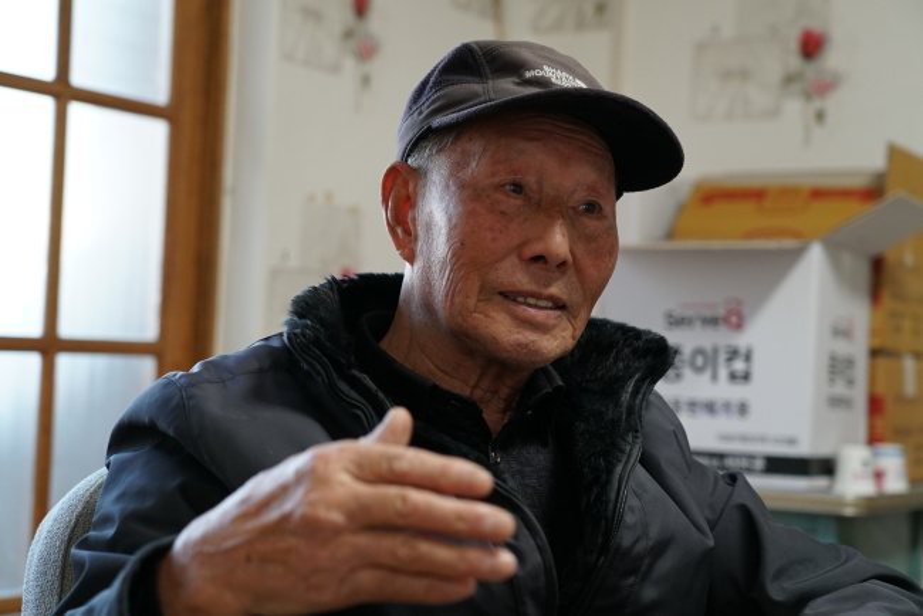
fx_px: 1590
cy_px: 308
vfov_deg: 21.9
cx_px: 462
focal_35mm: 62
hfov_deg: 32.4
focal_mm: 62
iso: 2000
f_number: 4
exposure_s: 1/160
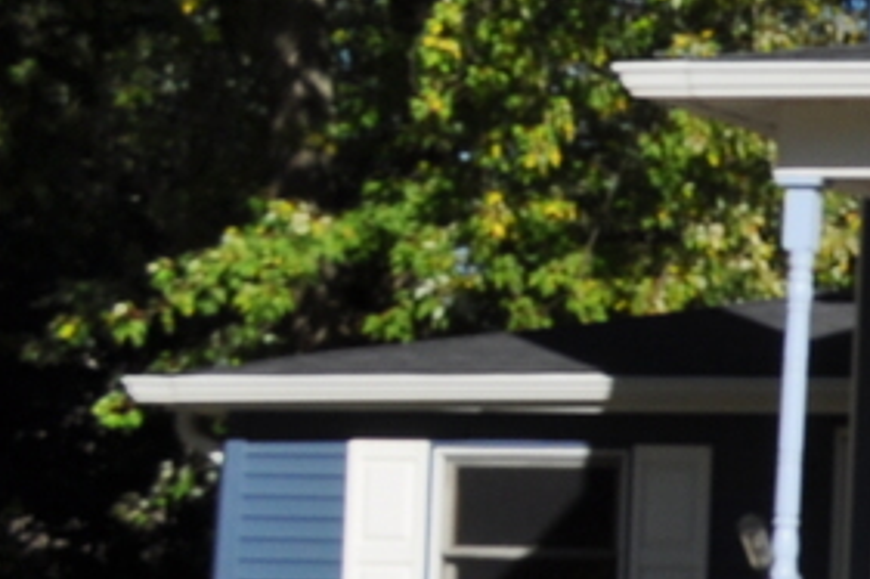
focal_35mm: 191
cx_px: 2458
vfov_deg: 7.2
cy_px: 276
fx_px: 4613
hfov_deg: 9.1
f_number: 10
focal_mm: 22
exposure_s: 1/400
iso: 200
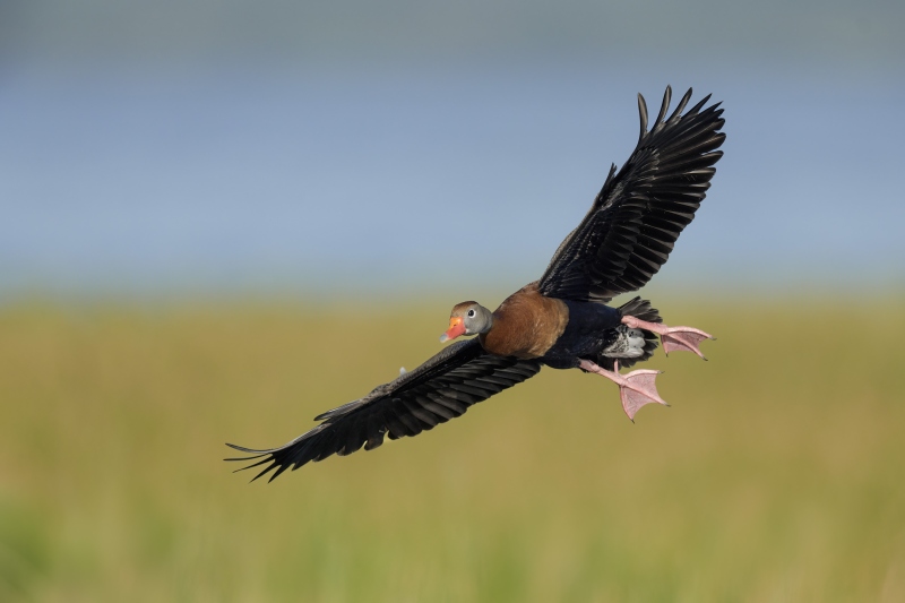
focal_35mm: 840
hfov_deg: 2.5
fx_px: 21111
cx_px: 452
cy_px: 302
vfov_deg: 1.6
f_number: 5.6
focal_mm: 840
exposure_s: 1/4000
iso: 1000
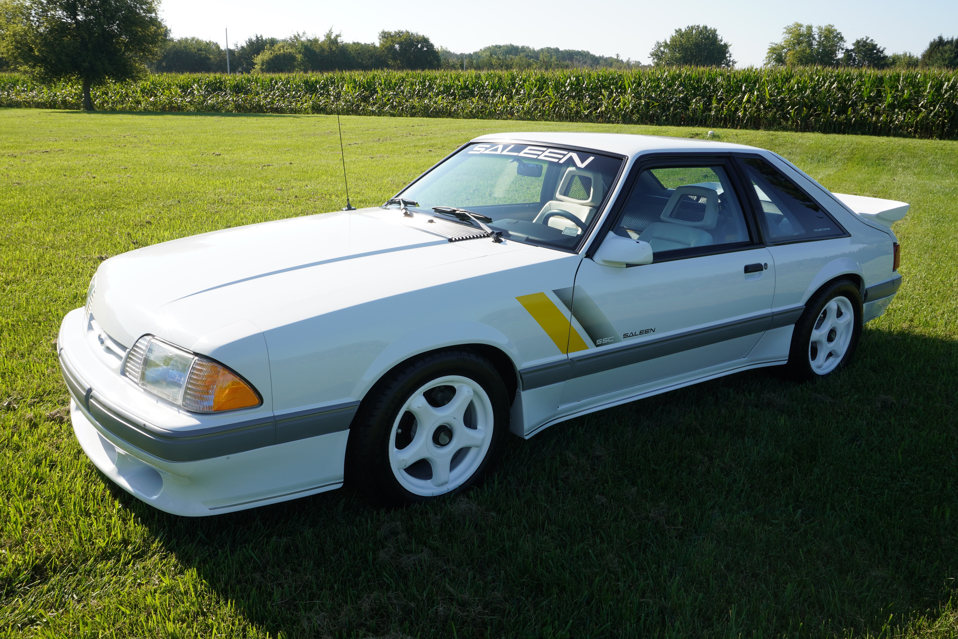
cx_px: 479
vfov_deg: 43.6
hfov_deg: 61.9
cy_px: 320
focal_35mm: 30
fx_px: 798
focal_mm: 20
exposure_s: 1/50
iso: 100
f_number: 13
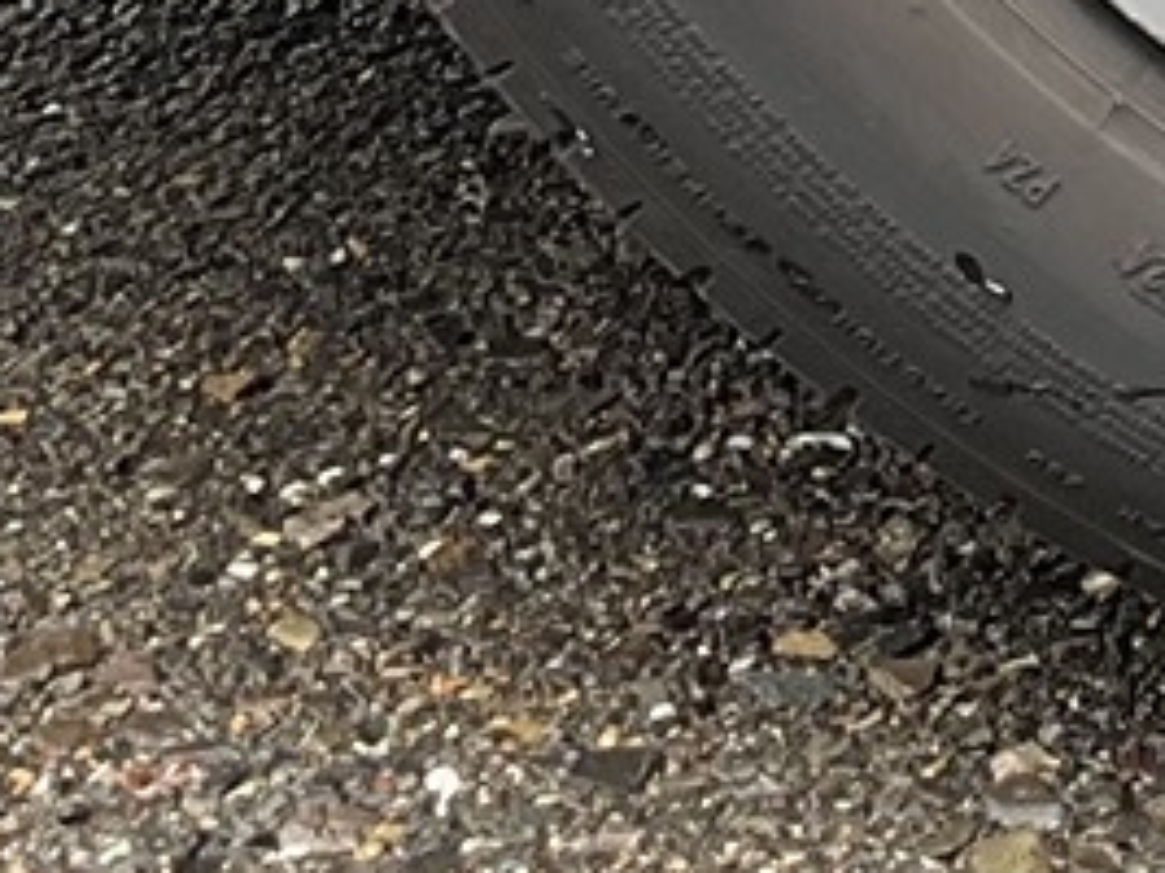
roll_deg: -1.0
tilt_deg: -17.1
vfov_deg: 6.5
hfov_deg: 8.7
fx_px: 7367
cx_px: 2116
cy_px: -1008
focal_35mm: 219
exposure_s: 1/100
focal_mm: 3
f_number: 1.8
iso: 20
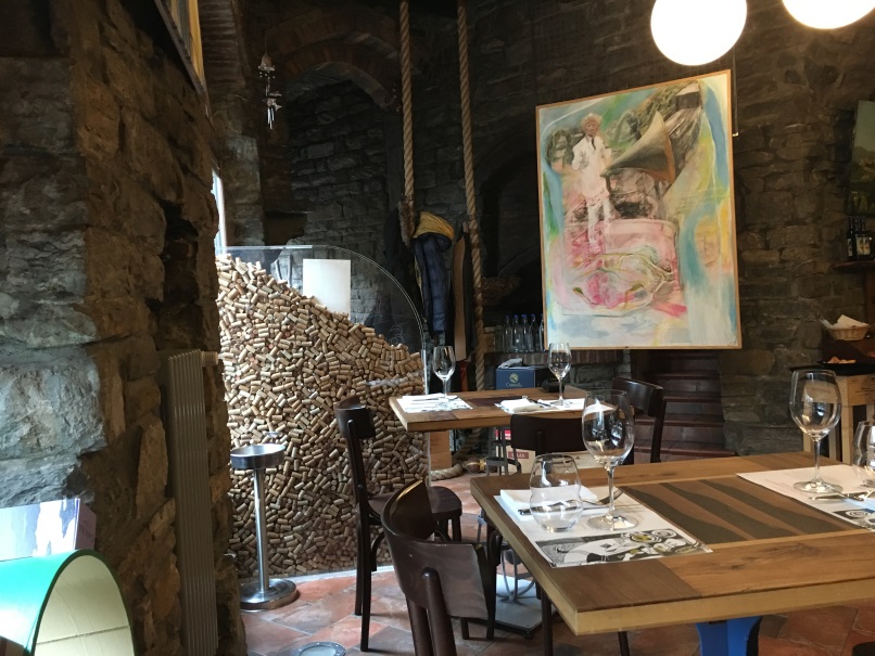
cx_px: 438
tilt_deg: -0.7
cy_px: 328
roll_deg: +2.2
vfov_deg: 48.3
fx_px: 733
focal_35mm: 29
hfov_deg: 61.6
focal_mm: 4.15
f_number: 2.2
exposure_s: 1/17
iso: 200
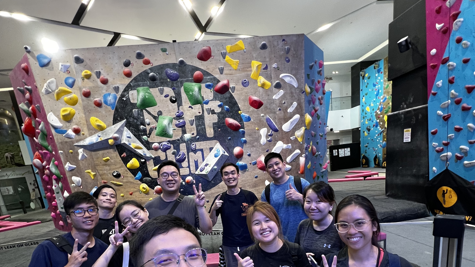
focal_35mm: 19
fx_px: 239
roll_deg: +8.0
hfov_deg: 89.6
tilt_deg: -13.2
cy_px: 222
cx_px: 238
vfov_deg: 53.6
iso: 160
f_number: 1.8
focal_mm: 1.57
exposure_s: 1/50
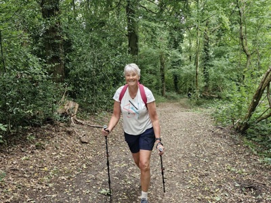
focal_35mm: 23
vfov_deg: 58.9
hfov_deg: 73.9
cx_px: 136
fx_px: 180
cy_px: 102
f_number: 1.8
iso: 320
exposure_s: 1/100
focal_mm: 5.54
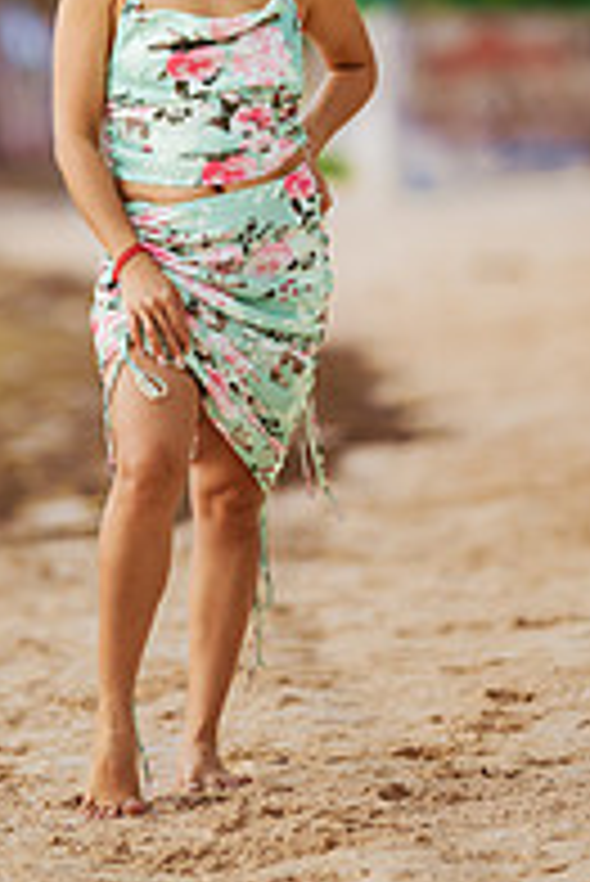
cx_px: 113
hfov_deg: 4.4
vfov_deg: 6.6
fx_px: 7607
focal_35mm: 310
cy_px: 32
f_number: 1.8
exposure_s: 1/3200
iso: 640
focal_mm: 135
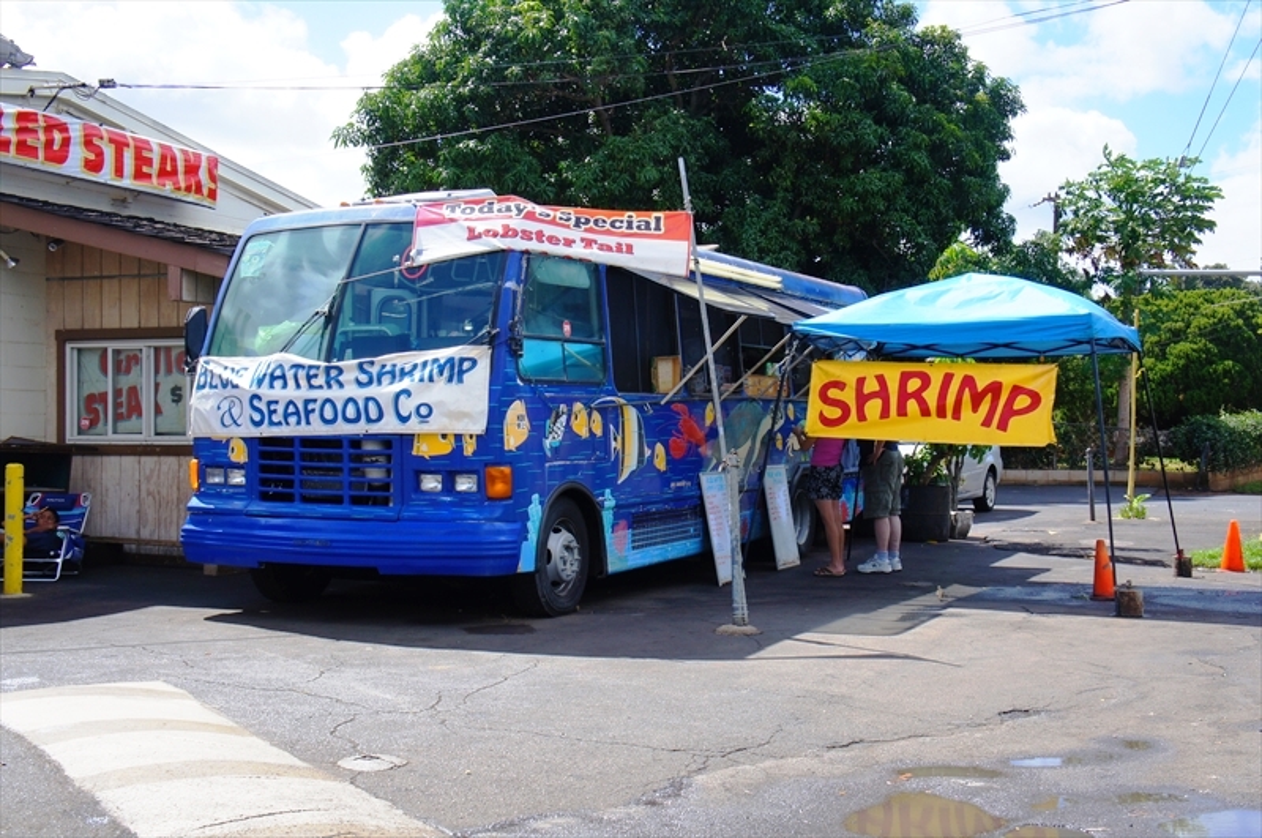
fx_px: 1523
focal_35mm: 44
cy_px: 419
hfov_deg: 45.0
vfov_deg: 30.8
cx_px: 631
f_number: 13
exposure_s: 1/160
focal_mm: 29
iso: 200
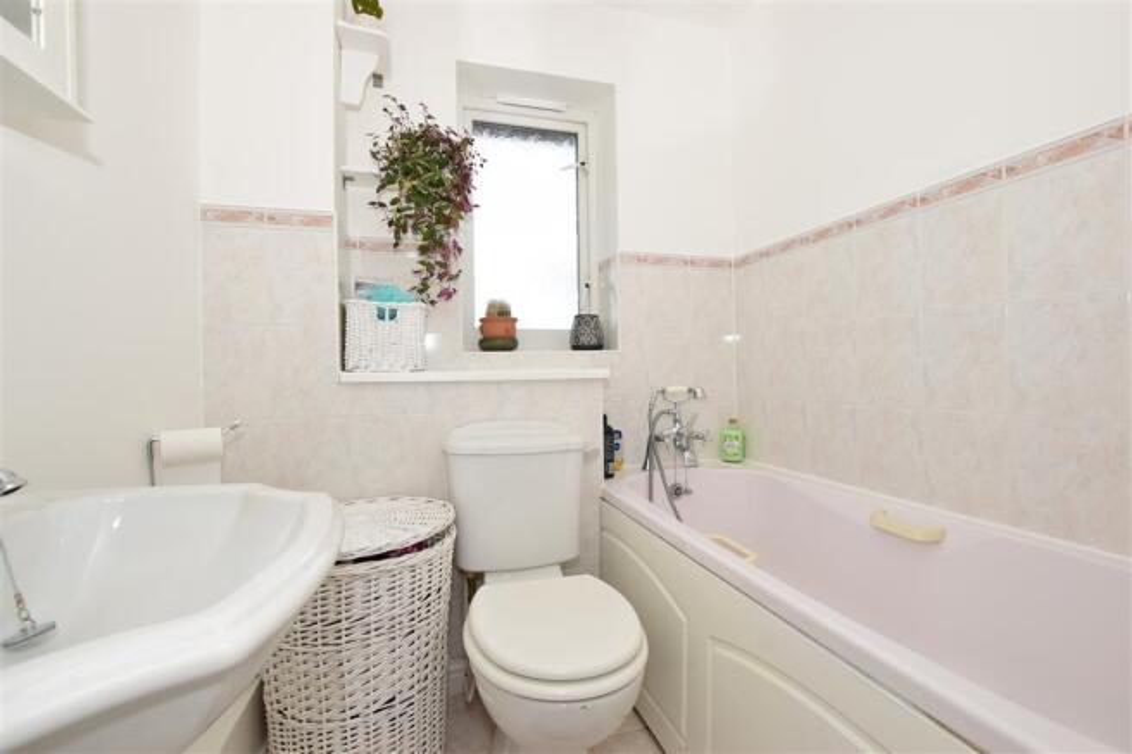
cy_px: 377
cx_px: 566
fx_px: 472
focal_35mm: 15
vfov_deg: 77.3
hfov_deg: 100.4
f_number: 8
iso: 400
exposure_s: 1/200
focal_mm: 10
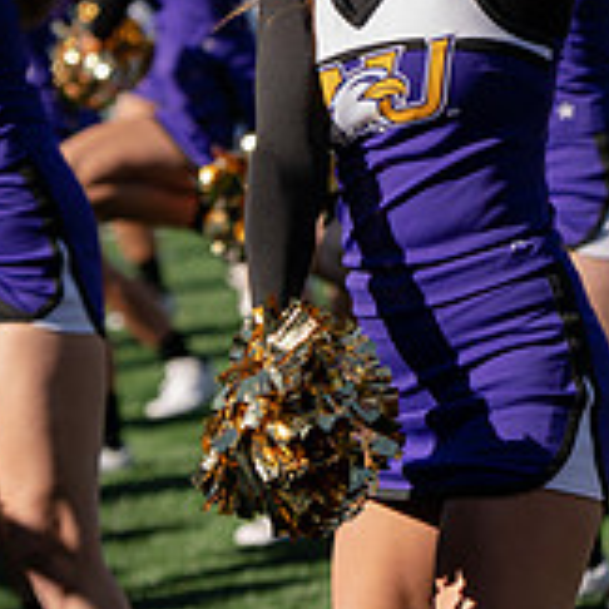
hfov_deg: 5.6
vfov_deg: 5.6
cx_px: 492
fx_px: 6190
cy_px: -81
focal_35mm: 311
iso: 125
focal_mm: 102
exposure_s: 1/1250
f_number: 3.5
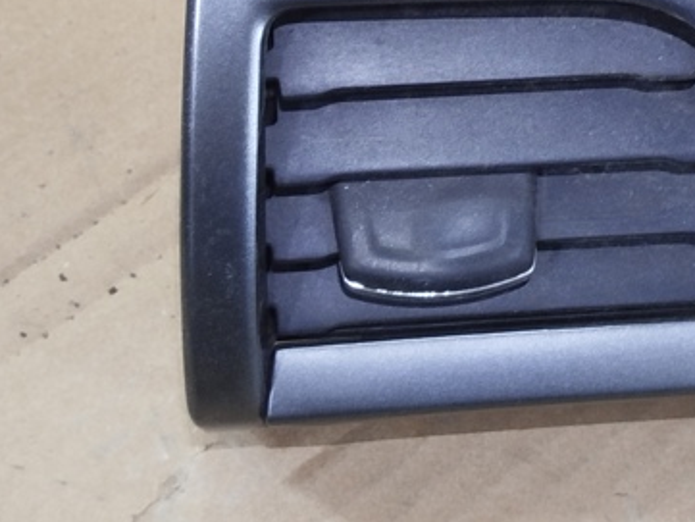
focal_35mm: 85
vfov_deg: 17.2
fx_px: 1707
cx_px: 474
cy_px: 94
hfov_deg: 22.9
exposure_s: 1/25
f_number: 1.7
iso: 500
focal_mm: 5.31
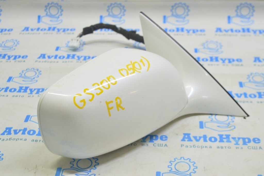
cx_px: 132
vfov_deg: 21.5
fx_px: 462
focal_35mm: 63
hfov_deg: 31.9
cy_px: 88
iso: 400
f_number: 5.6
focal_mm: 42
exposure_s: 1/20
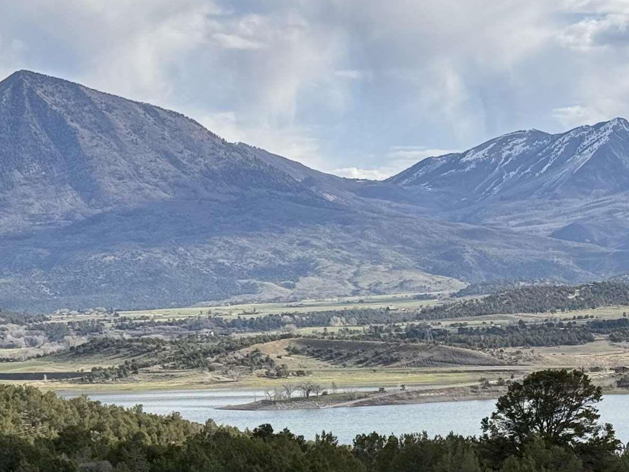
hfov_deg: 15.4
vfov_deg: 11.9
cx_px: 711
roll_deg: +1.1
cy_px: 367
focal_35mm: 124
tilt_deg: -1.2
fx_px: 2253
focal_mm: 6.76
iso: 64
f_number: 1.78
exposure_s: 1/4878
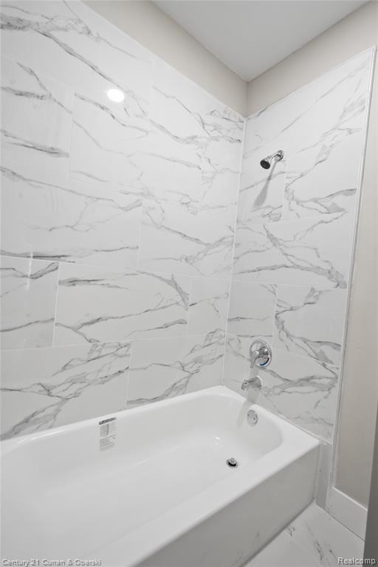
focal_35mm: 15
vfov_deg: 100.4
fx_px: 236
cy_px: 284
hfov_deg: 77.3
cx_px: 189
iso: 500
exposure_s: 1/4
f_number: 10
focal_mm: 10
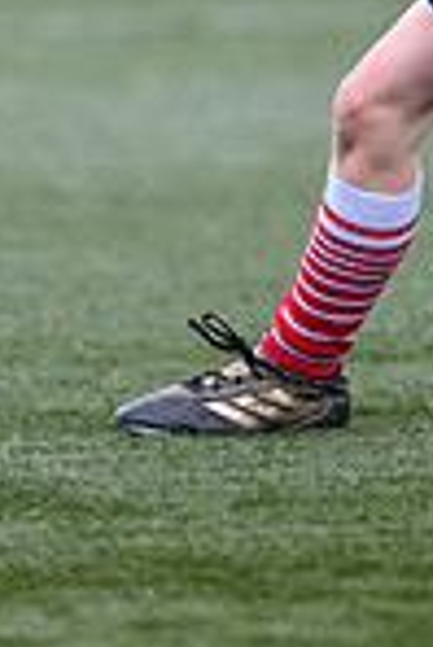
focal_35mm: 1825
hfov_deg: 0.8
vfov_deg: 1.1
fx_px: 32847
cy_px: -315
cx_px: 653
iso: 500
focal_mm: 400
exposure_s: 1/2000
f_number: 3.5
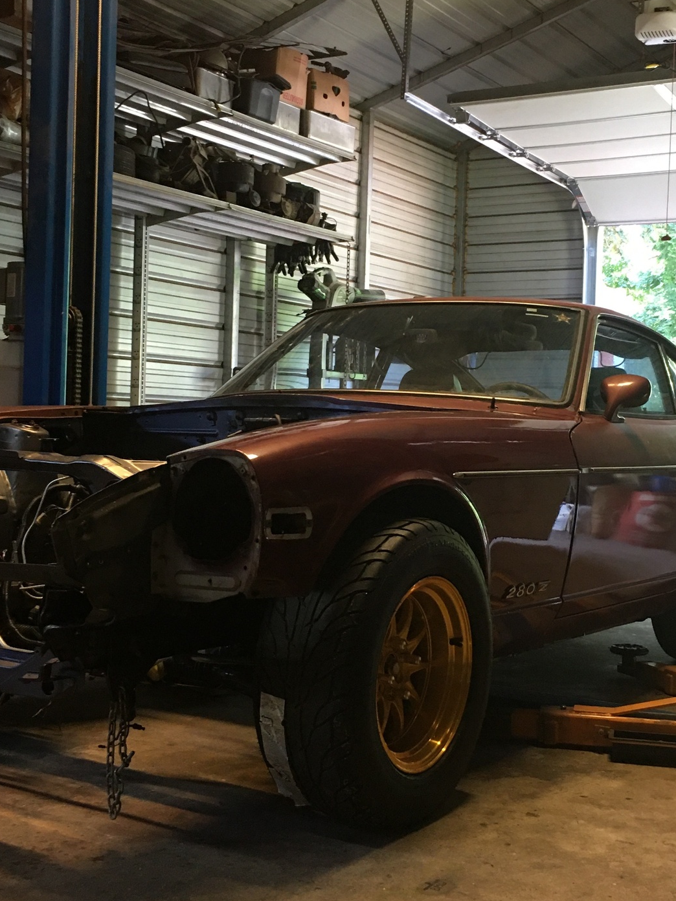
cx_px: 375
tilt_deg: +0.7
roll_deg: -1.5
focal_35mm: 48
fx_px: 1250
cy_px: 436
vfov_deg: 39.7
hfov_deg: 30.2
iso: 64
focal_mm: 4.15
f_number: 2.2
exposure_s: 1/15
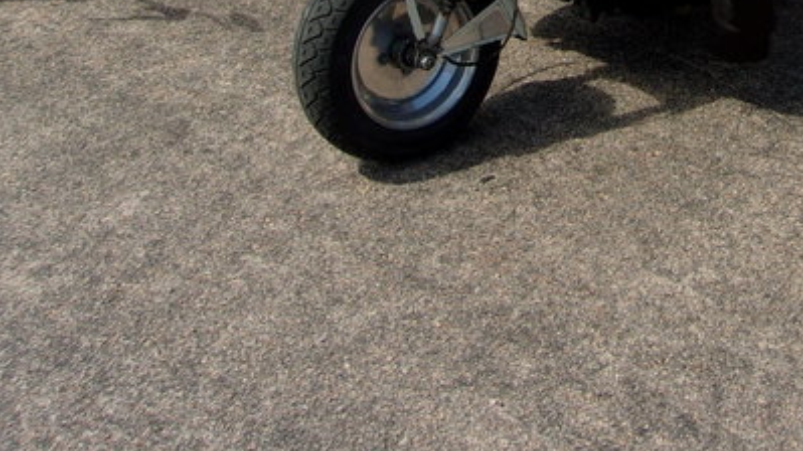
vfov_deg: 18.9
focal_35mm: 59
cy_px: -133
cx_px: 628
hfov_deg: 34.5
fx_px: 1256
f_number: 10.4
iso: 80
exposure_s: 1/70
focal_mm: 4.9
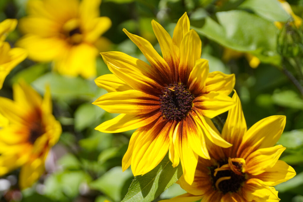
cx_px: 152
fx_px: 985
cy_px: 101
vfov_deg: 11.7
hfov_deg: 17.5
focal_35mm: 117
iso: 800
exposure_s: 1/4000
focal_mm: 78
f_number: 5.6
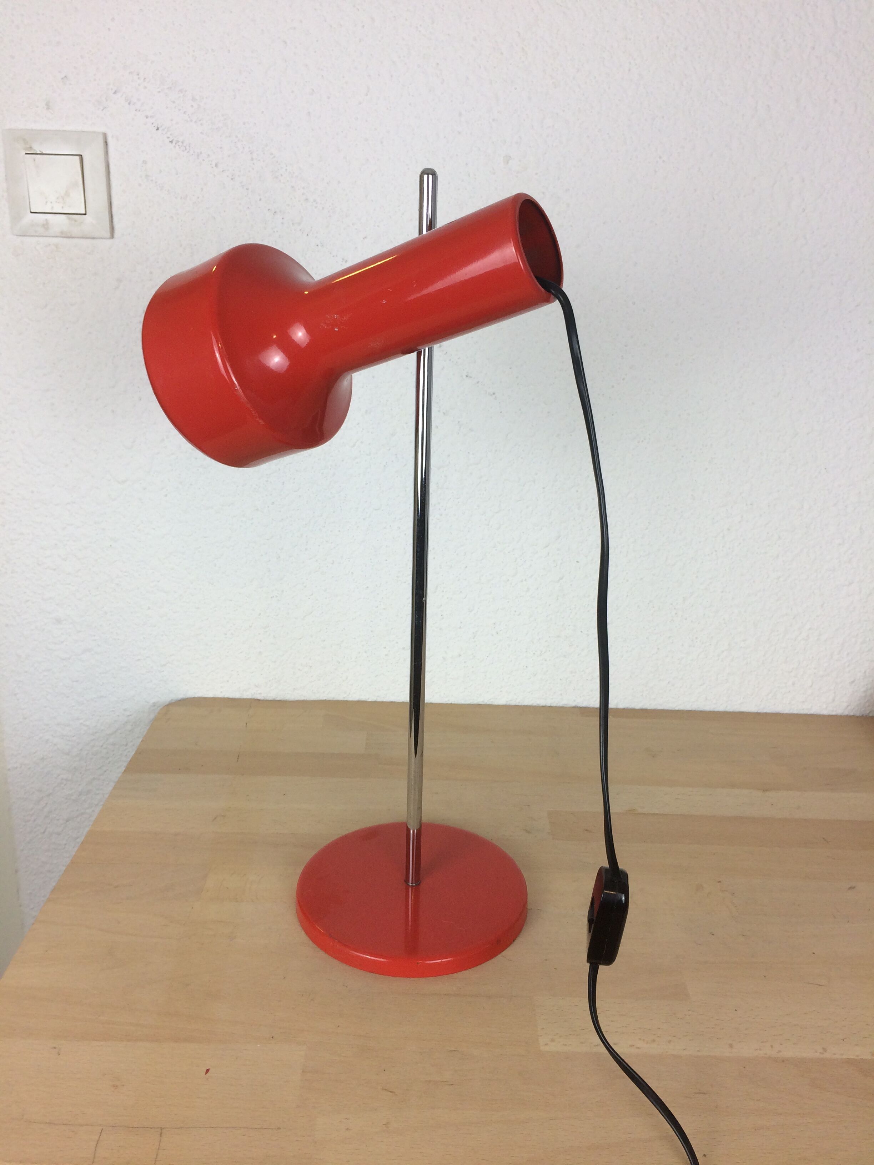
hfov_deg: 48.2
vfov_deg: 61.7
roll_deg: -1.1
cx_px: 437
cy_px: 582
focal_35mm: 29
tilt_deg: -19.6
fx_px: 976
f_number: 2.2
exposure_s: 1/100
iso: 64
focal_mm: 4.15
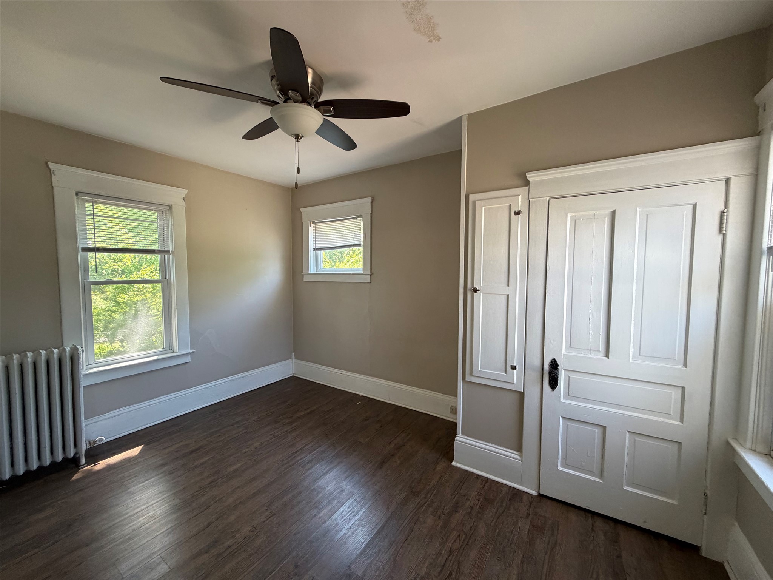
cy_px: 290
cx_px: 386
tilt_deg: -3.6
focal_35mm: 14
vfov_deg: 85.7
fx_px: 313
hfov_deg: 102.1
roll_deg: +0.7
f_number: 2.2
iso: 250
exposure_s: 1/120
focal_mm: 2.22
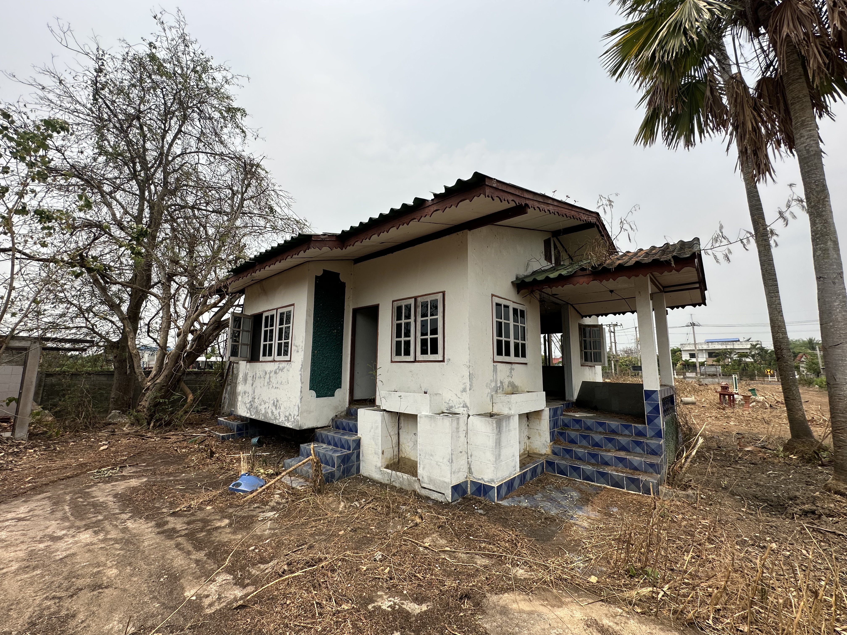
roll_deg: -1.1
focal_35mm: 14
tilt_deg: +8.6
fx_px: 343
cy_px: 318
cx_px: 424
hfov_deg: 102.1
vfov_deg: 85.7
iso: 50
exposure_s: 1/2257
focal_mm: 2.22
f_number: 2.2
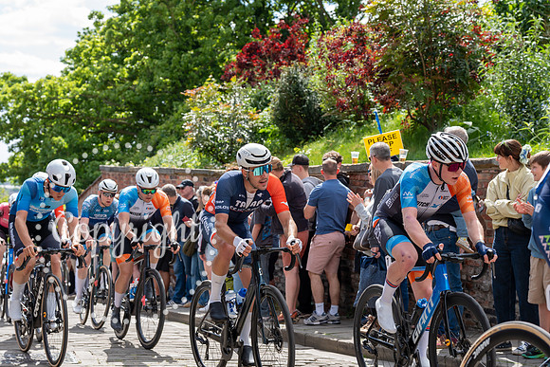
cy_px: 184
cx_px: 275
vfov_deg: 19.5
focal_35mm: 70
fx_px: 1070
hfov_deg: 28.8
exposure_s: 1/1000
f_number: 5
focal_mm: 70
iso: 500
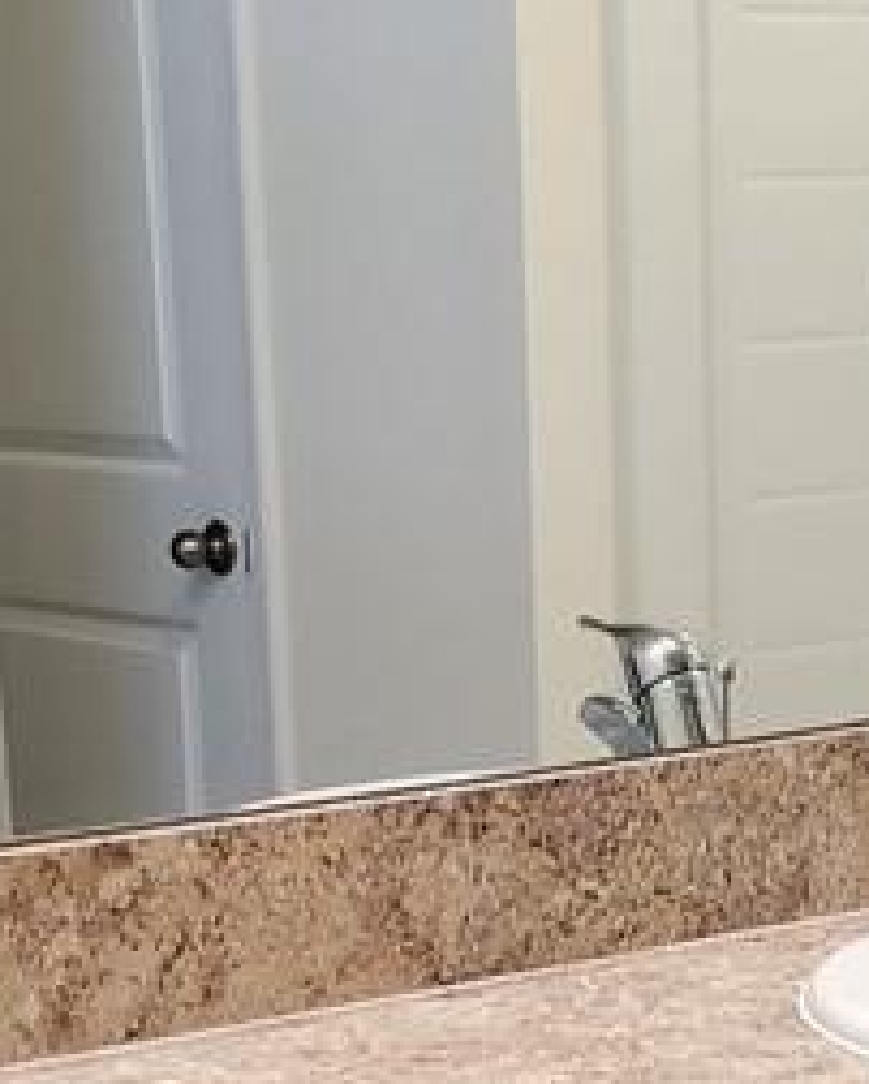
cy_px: 1157
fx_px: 3307
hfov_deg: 15.0
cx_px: 447
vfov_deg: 18.0
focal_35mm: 103
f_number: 2.4
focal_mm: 4.3
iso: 200
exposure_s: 1/59
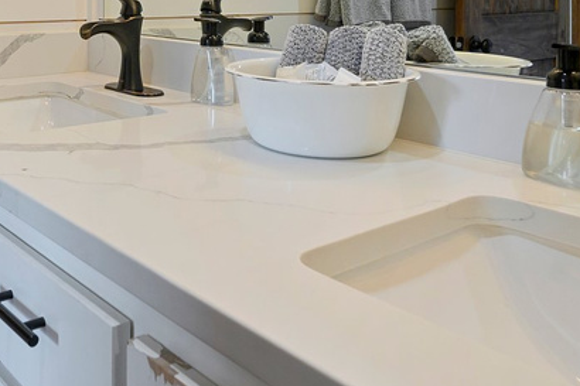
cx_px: 109
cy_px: -13
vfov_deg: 30.0
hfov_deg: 44.9
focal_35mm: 41
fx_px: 660
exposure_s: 1/50
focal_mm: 14
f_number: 6.3
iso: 500
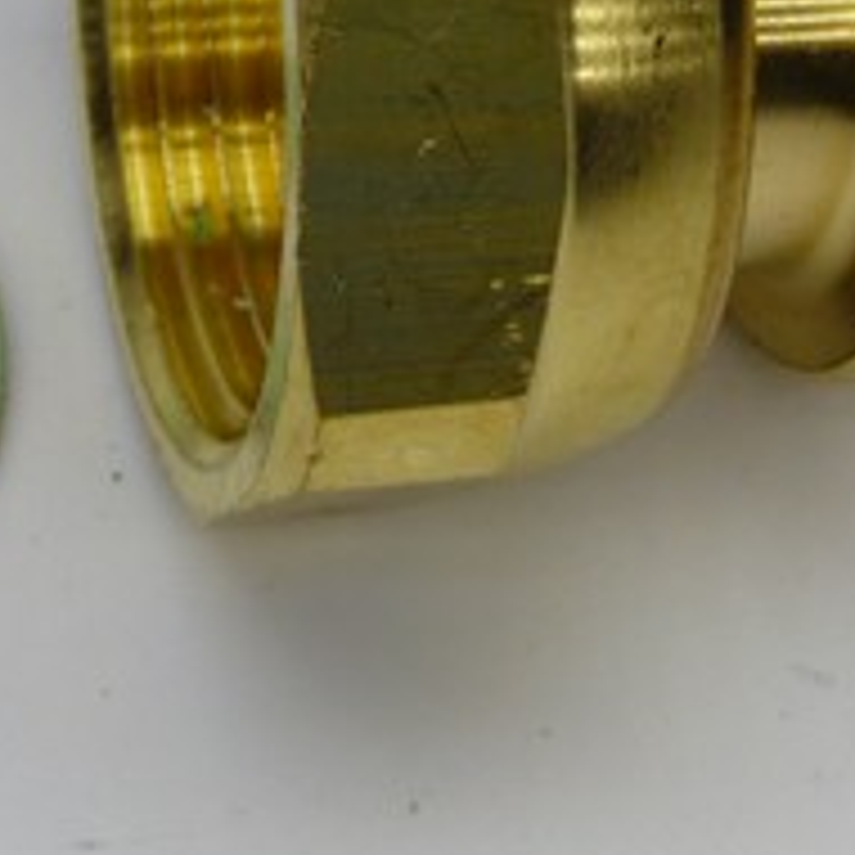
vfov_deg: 11.6
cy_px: -14
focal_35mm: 149
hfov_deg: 11.7
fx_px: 4164
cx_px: 454
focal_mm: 8.5
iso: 100
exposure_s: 1/800
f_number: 4.2
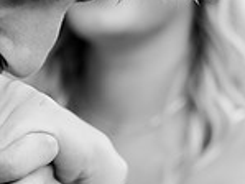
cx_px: 36
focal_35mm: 134
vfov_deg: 11.1
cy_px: 115
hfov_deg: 14.6
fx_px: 949
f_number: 2.8
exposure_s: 1/250
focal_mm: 46.1
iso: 250
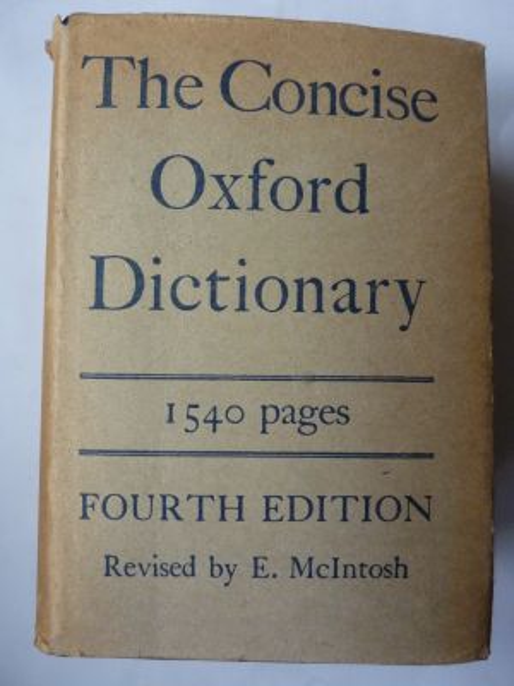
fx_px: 495
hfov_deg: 54.9
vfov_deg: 69.4
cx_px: 257
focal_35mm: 25
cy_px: 343
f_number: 3.3
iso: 400
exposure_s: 1/30
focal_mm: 4.1
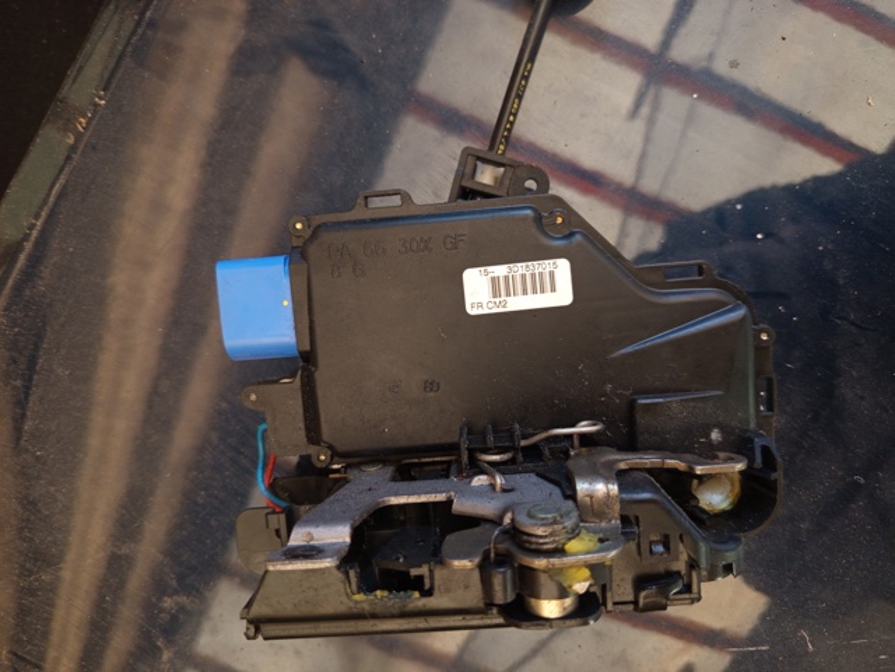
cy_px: 336
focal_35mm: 24
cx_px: 448
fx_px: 621
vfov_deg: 56.8
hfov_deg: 71.6
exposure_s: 1/33.3
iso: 950
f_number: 1.7
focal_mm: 5.24
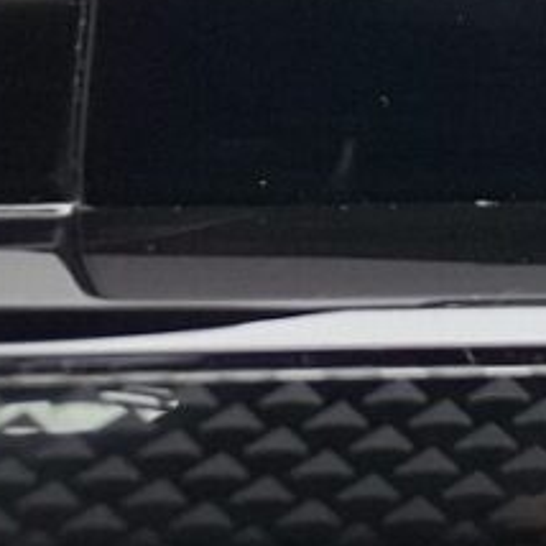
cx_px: 1750
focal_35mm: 133
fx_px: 2373
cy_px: -697
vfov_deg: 11.3
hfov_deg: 9.5
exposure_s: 1/50
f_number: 1.8
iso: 160
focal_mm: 5.54
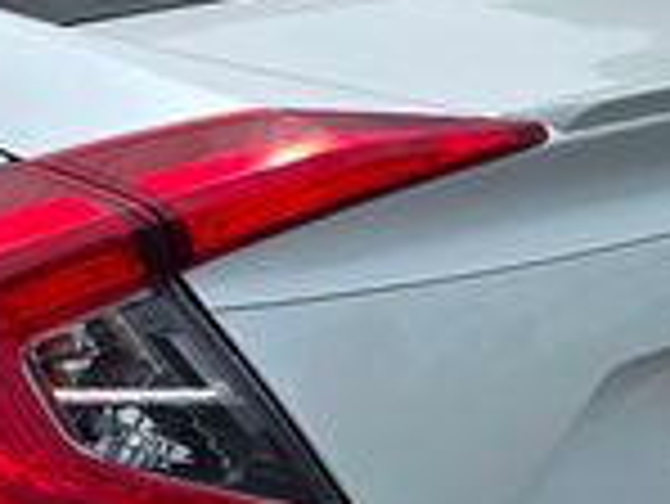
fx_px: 1918
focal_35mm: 99
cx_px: -166
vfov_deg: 14.7
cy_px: 522
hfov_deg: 18.6
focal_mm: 6.3
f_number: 1.7
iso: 80
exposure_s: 1/7944
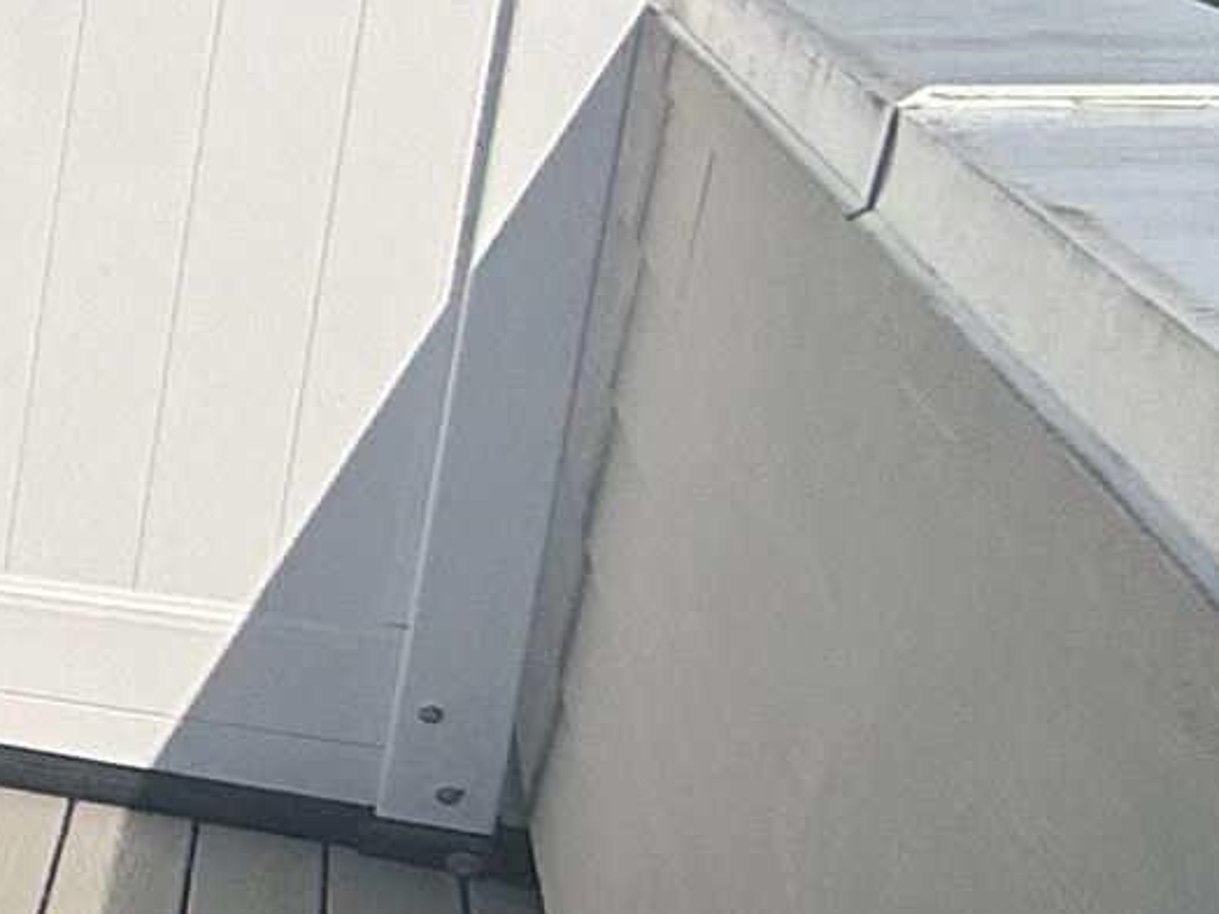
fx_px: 2888
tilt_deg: -12.7
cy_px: 388
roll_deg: +1.5
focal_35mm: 82
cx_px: -2136
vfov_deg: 18.0
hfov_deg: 12.8
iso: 40
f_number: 2.2
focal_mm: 2.22
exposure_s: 1/5618
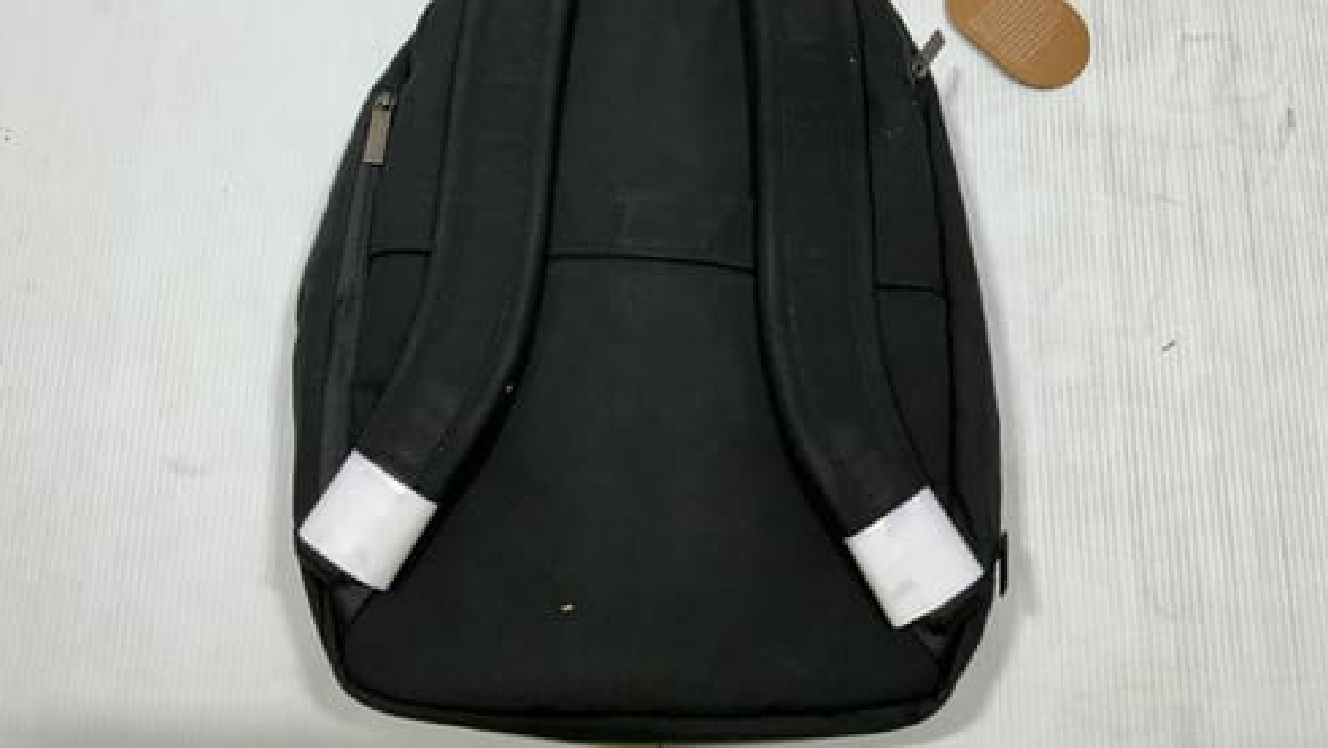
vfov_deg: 37.5
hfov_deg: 62.6
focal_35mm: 31
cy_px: 266
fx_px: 1092
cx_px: 659
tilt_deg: -75.3
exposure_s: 1/100
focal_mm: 3
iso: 32
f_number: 1.8
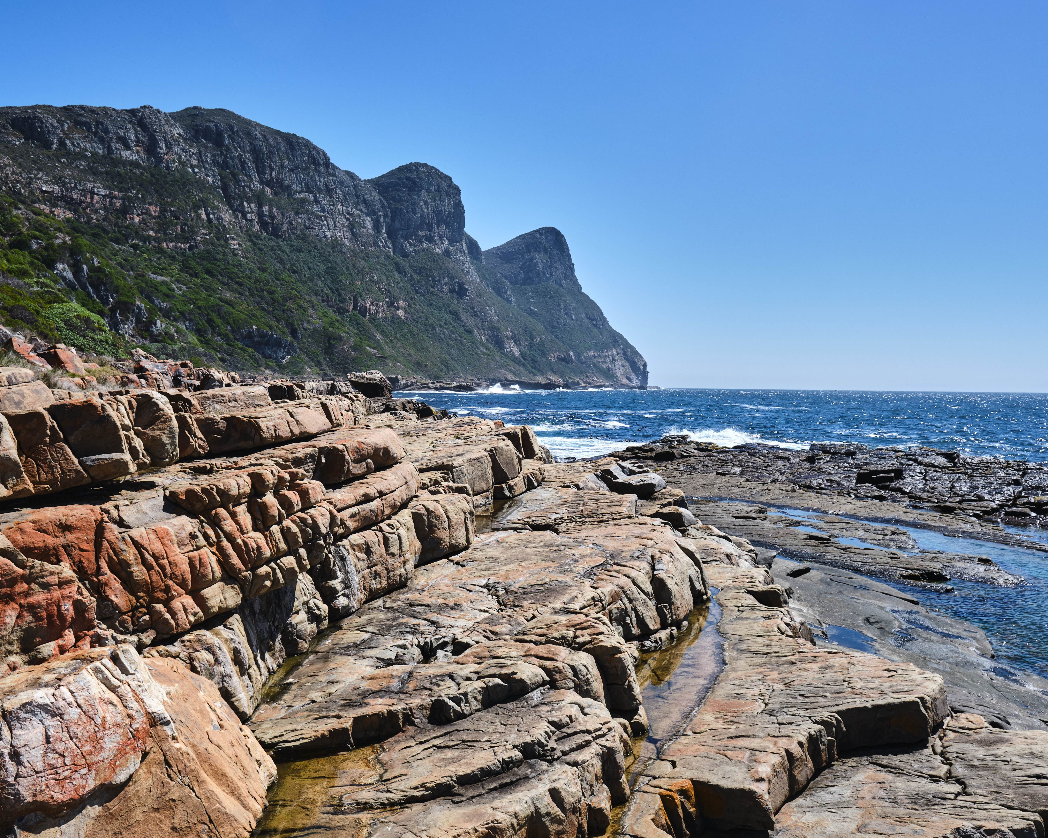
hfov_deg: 57.1
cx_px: 476
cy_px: 420
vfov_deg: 47.1
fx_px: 961
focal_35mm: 31
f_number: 9
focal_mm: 18
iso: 160
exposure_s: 1/250
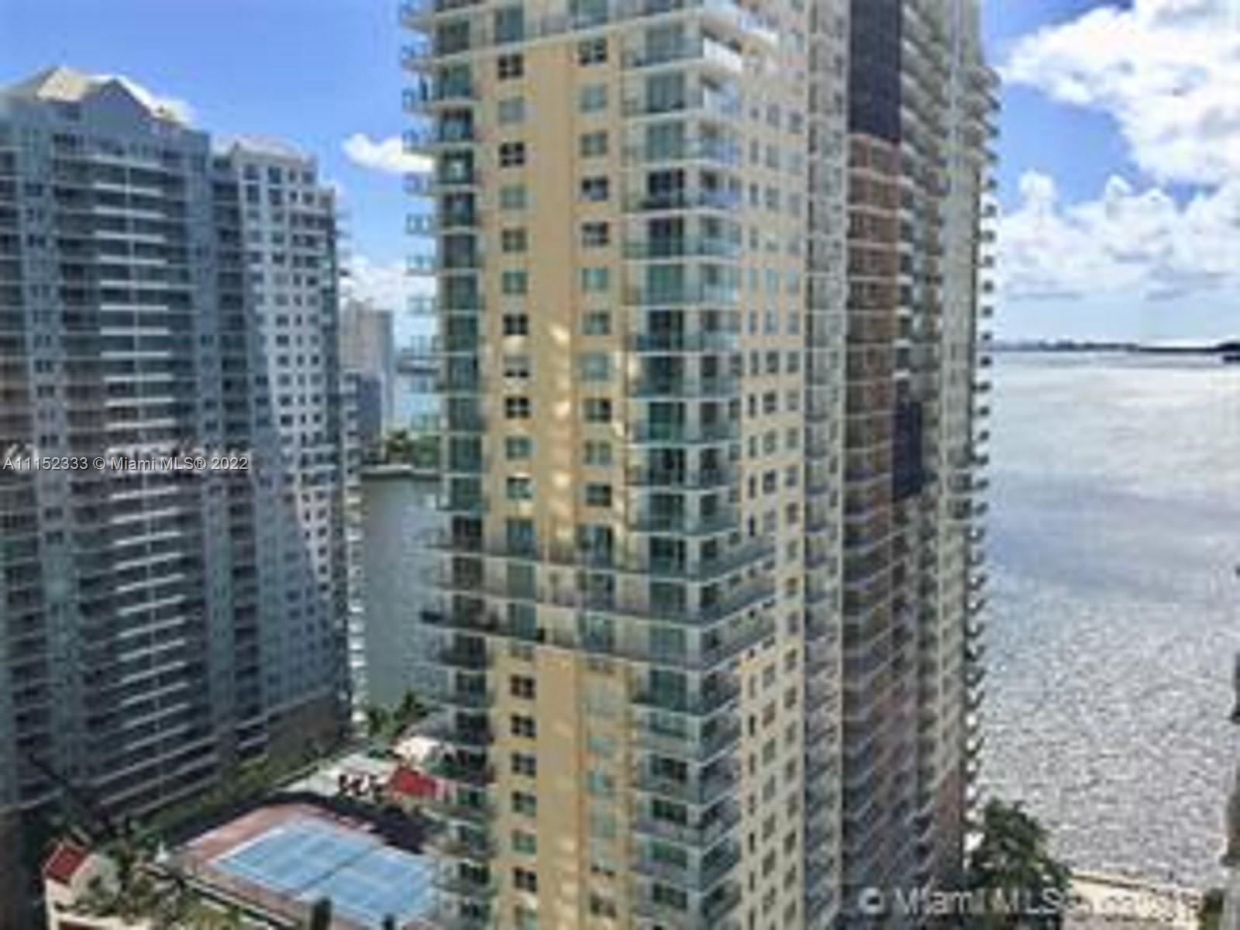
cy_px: 465
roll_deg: -0.2
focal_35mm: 29
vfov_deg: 48.2
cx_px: 620
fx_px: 1039
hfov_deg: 61.7
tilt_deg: -3.7
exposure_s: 1/2825
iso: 32
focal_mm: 4.15
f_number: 2.2
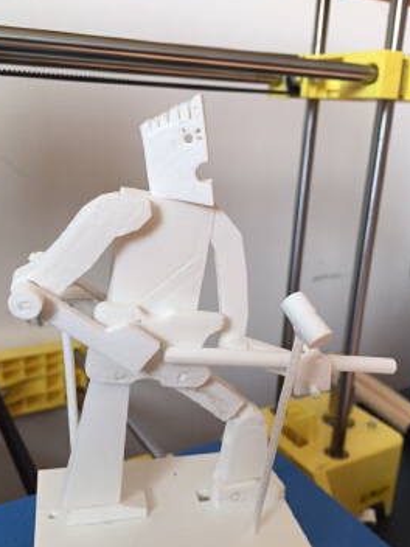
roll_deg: +0.0
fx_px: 521
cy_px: 289
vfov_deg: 55.3
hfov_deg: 42.9
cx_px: 188
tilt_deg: -12.8
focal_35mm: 33
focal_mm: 4.15
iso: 40
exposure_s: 1/100
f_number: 2.2
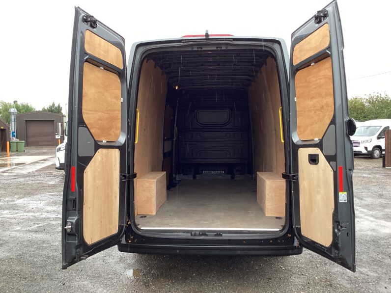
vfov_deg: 45.4
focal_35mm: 31
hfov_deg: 58.4
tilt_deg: -0.6
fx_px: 350
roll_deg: -0.1
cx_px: 196
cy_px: 146
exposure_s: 1/120
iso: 80
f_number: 2.4
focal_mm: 3.3
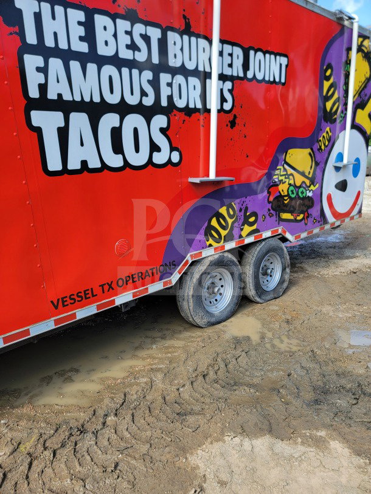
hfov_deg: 56.8
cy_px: 247
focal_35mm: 24
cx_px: 186
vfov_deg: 71.6
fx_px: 343
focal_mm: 6.7
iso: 16
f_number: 1.8
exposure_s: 1/279
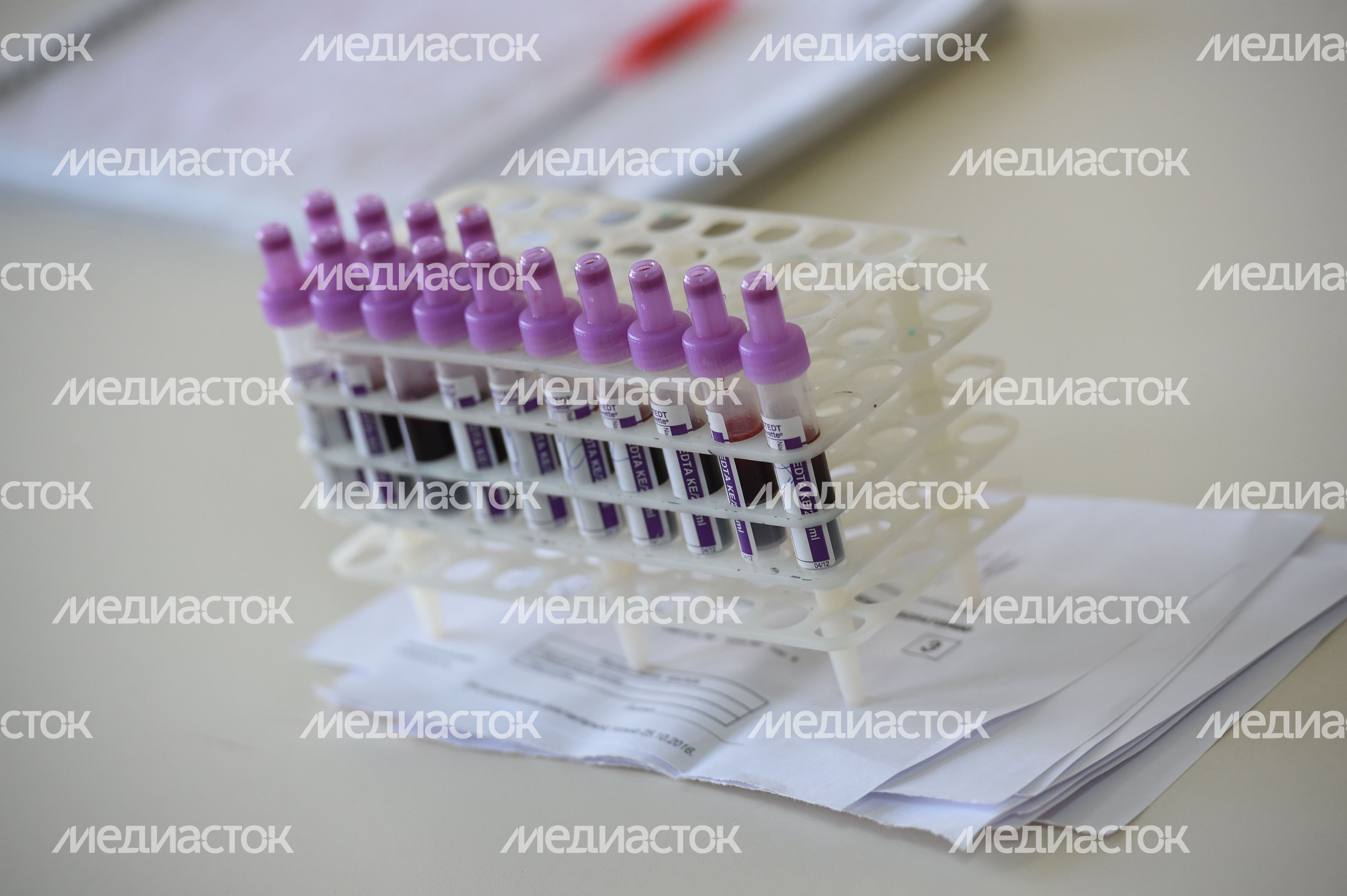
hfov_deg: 10.3
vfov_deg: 6.9
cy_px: 448
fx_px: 7479
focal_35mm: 200
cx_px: 674
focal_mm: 200
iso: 1600
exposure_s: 1/320
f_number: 4.5
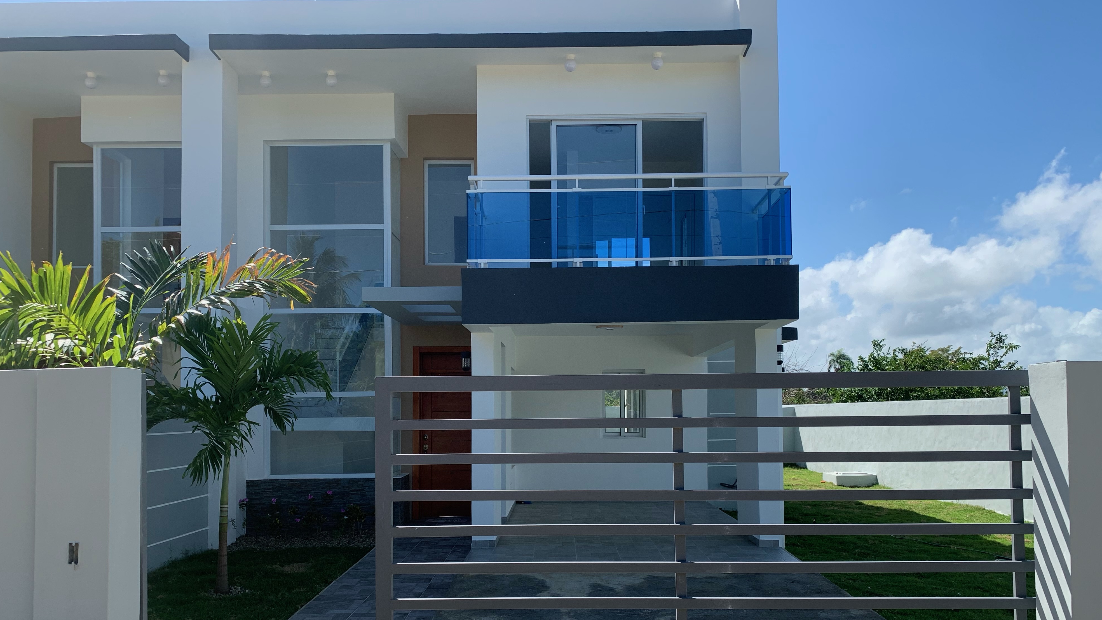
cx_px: 549
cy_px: 396
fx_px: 847
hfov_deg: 66.1
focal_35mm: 29
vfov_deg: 39.8
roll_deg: +0.9
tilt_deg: +2.7
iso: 25
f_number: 1.8
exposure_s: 1/1610
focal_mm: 4.25
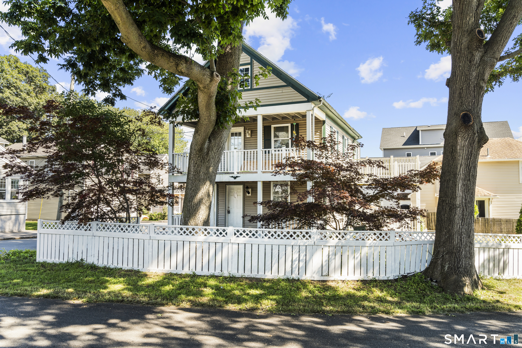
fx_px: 391
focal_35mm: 27
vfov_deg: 47.9
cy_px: 174
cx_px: 261
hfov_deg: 67.4
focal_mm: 27
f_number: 9
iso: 200
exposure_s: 1/20
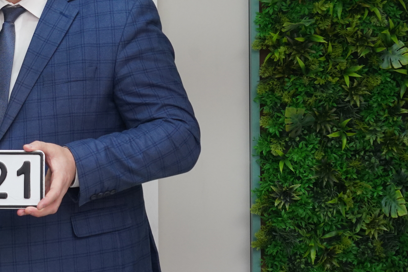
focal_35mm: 257
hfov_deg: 8.0
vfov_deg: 5.3
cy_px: 63
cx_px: -56
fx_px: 2913
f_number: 6.3
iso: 2500
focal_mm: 113
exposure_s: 1/400
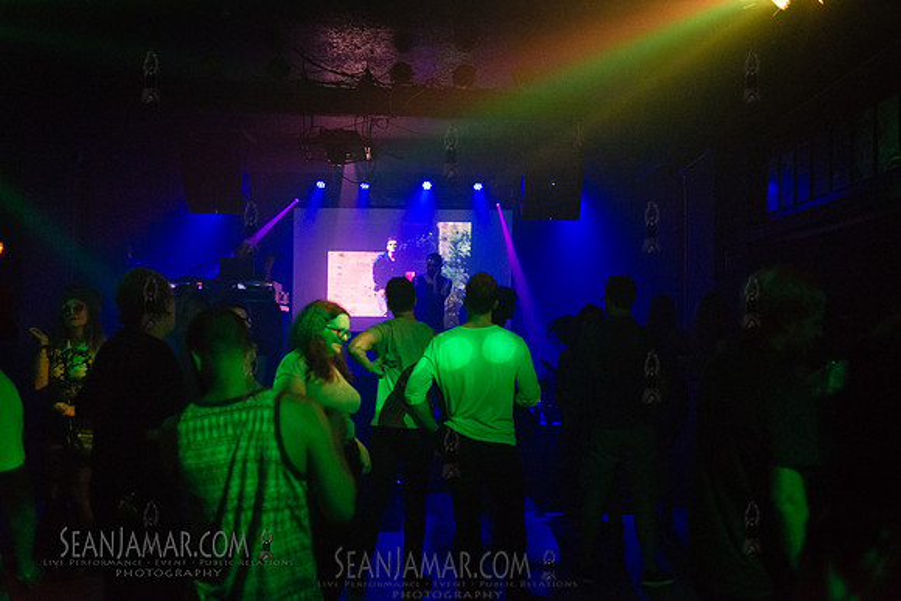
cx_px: 450
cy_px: 300
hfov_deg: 54.4
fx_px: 876
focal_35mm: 35
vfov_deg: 37.9
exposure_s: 1/125
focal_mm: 35
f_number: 2.2
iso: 5000
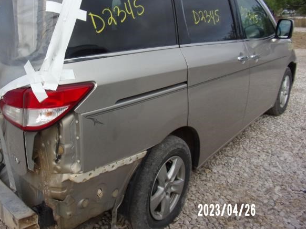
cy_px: 87
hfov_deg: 54.5
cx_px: 107
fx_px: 292
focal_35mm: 33
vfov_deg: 42.6
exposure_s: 1/300
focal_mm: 4.3
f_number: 3.3
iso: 80
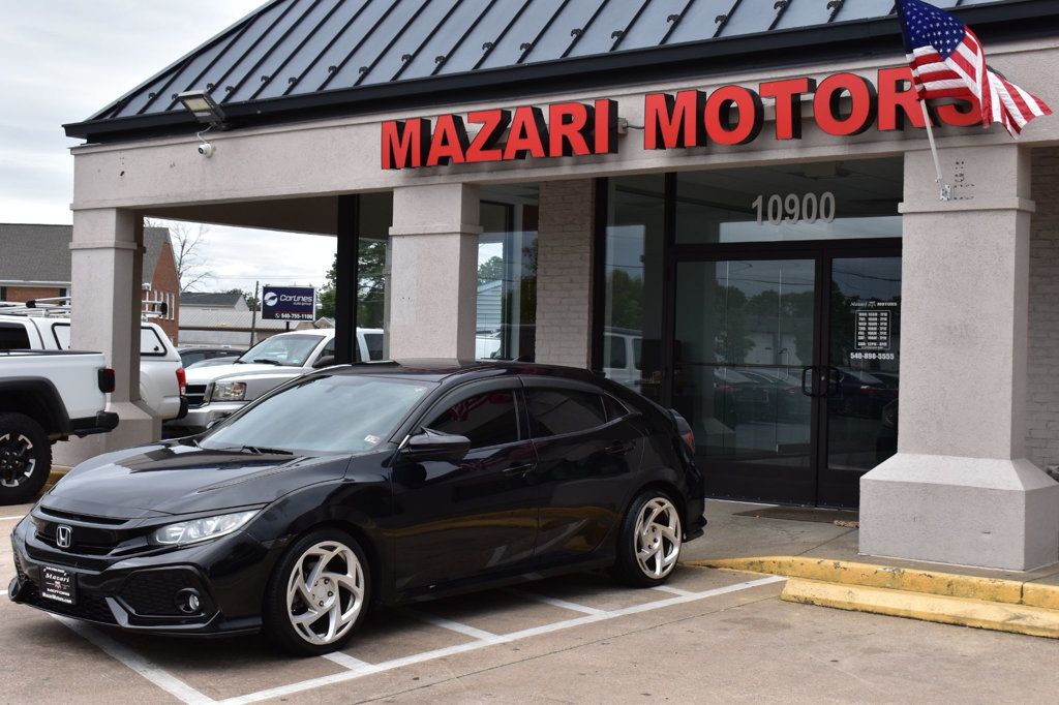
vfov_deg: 26.5
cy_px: 352
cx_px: 530
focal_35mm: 51
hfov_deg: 38.9
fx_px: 1500
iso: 400
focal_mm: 34
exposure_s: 1/400
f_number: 11
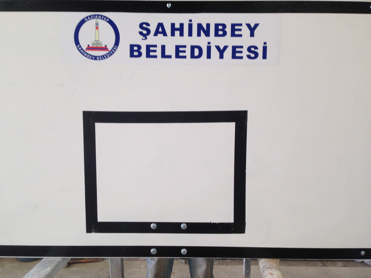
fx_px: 354
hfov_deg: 55.4
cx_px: 186
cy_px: 139
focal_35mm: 33
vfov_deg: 42.9
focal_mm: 4.12
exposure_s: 1/40
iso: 50
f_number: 2.4
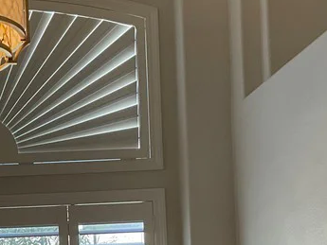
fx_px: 813
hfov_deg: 22.2
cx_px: 28
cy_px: 279
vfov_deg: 16.6
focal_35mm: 86
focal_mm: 3
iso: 32
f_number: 1.8
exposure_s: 1/120
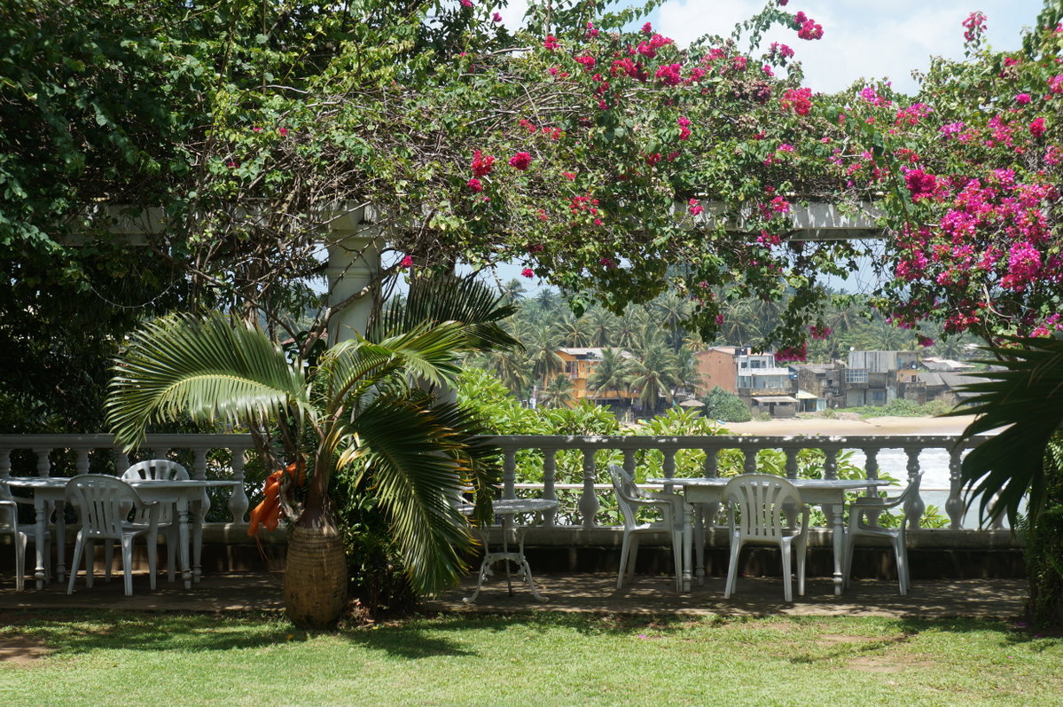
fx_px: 2434
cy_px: 354
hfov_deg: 24.6
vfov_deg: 16.5
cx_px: 532
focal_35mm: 82
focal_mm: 55
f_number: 8
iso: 200
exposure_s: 1/400
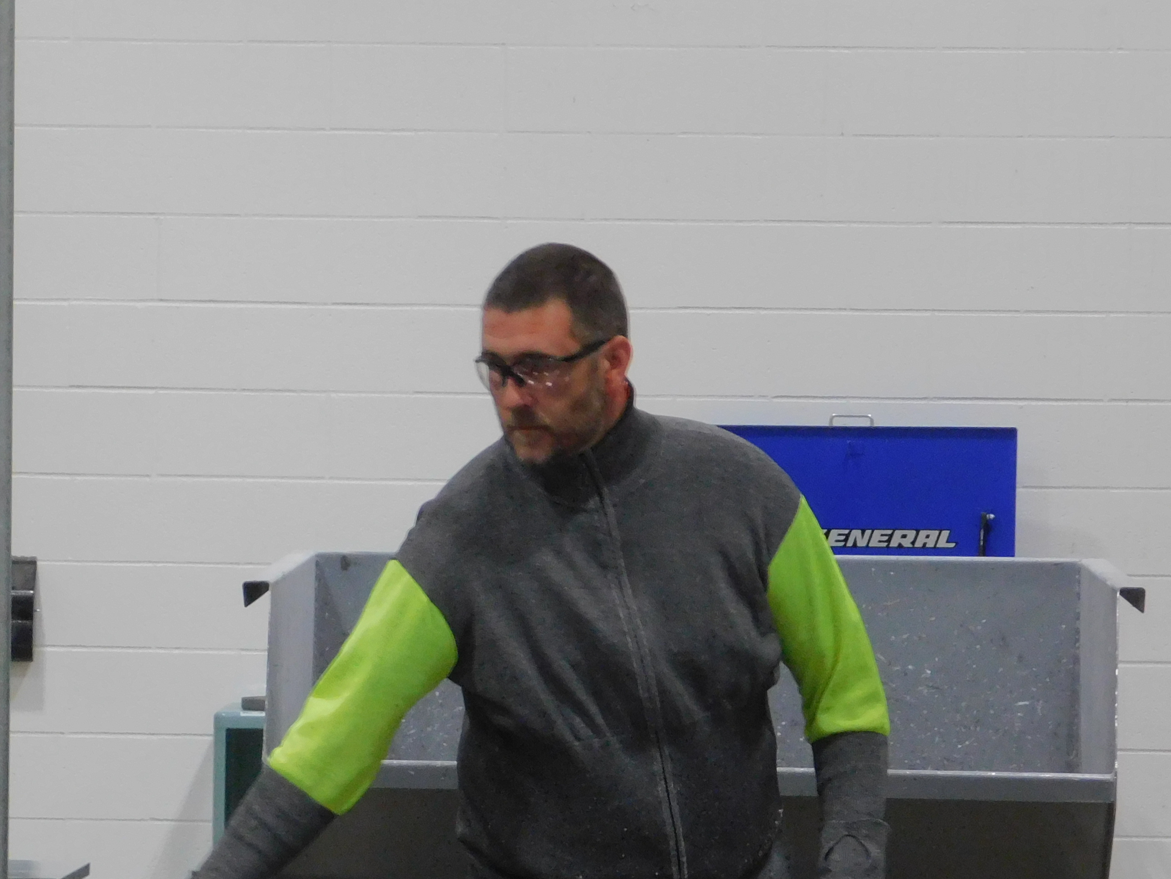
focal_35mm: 241
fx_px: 8153
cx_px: 410
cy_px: 766
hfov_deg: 8.2
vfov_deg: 6.2
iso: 400
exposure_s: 1/30
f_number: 5
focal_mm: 23.7
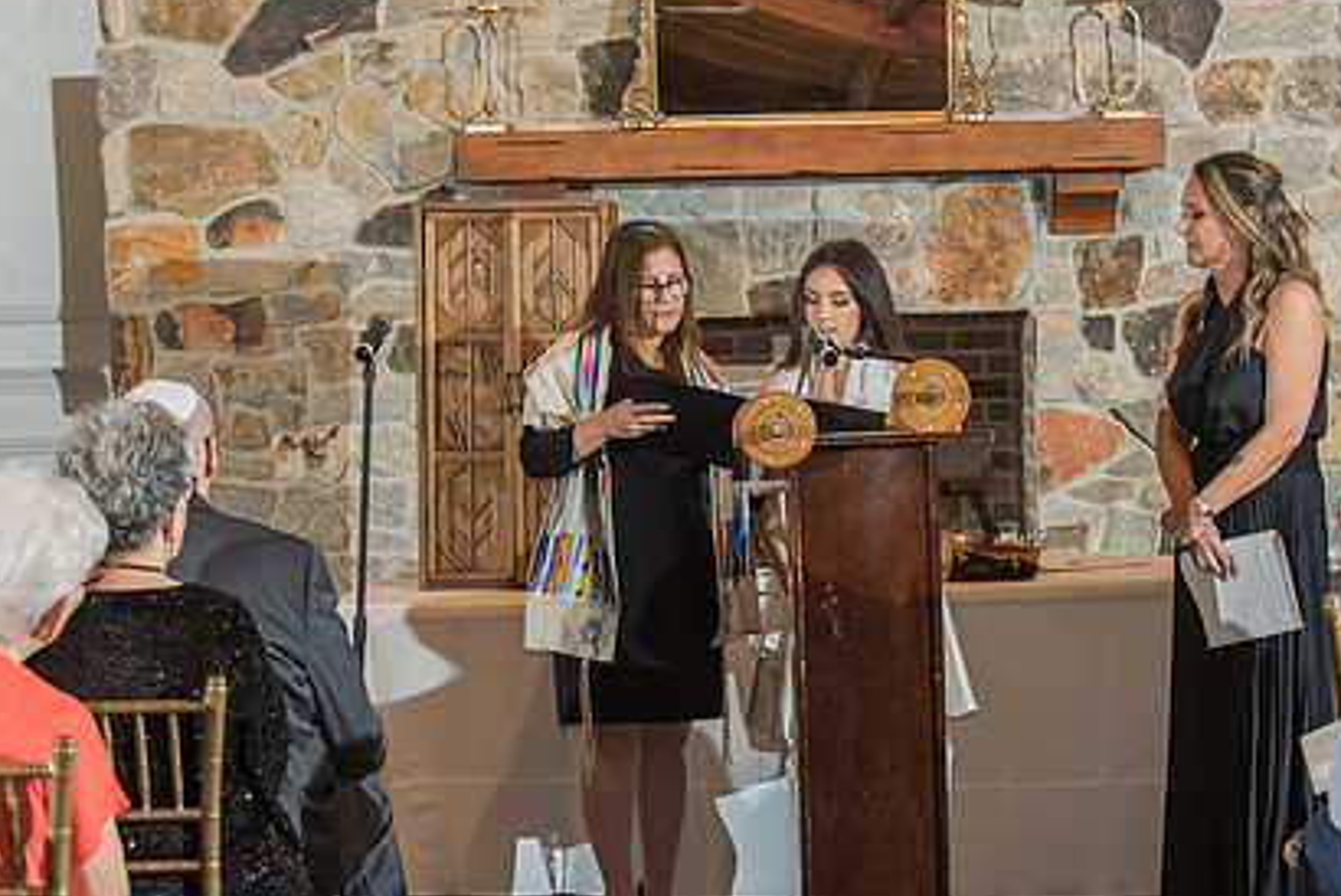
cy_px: 325
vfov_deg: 13.8
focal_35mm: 99
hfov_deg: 20.6
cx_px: 765
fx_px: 3690
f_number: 3.5
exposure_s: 1/125
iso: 1250
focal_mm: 70
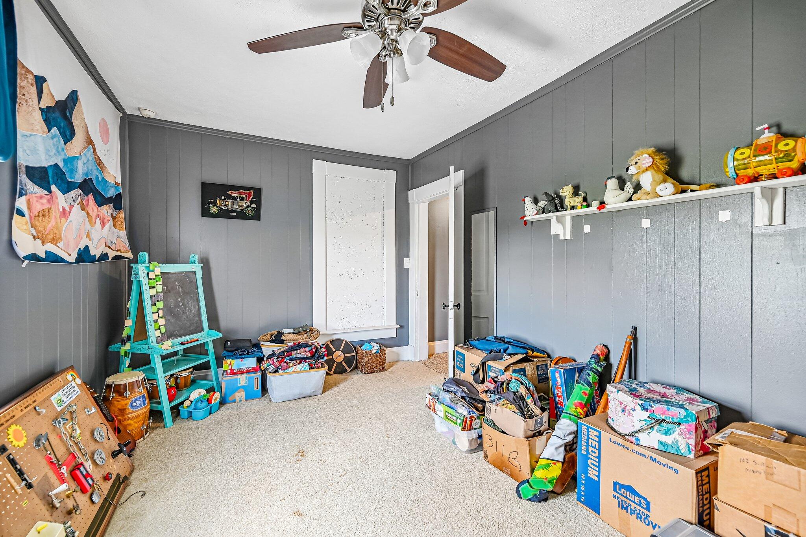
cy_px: 268
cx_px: 403
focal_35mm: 14
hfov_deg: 104.3
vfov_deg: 81.2
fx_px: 313
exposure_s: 1/8
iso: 400
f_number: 4.8
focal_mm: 14
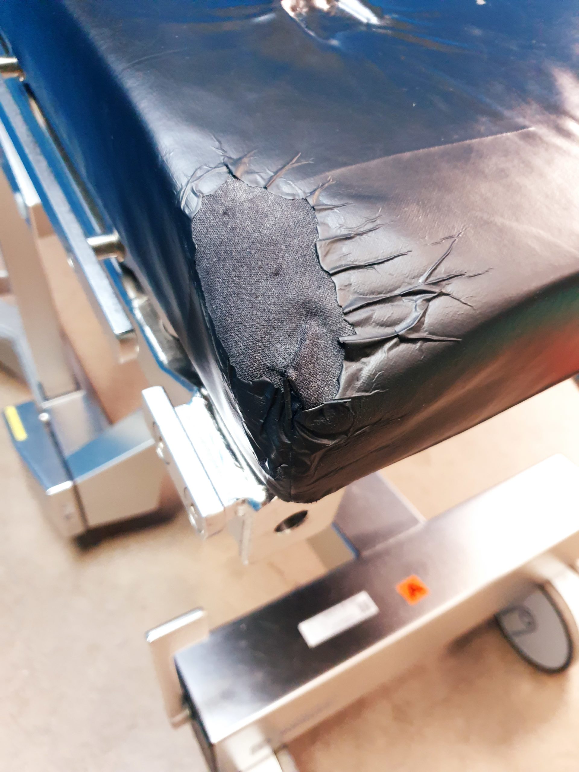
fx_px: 580
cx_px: 290
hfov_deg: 53.1
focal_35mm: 26
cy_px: 386
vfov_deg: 67.3
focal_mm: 4.3
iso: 320
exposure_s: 1/50
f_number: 1.5
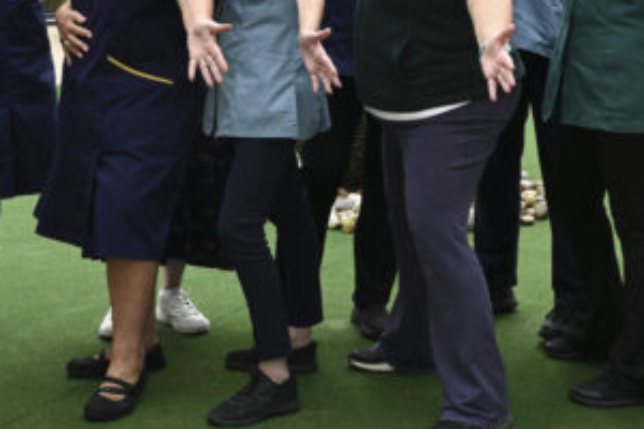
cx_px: 382
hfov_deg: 24.4
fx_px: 1490
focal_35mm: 83
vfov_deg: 16.1
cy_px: 24
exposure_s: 1/400
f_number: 8
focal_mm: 32.5
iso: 500
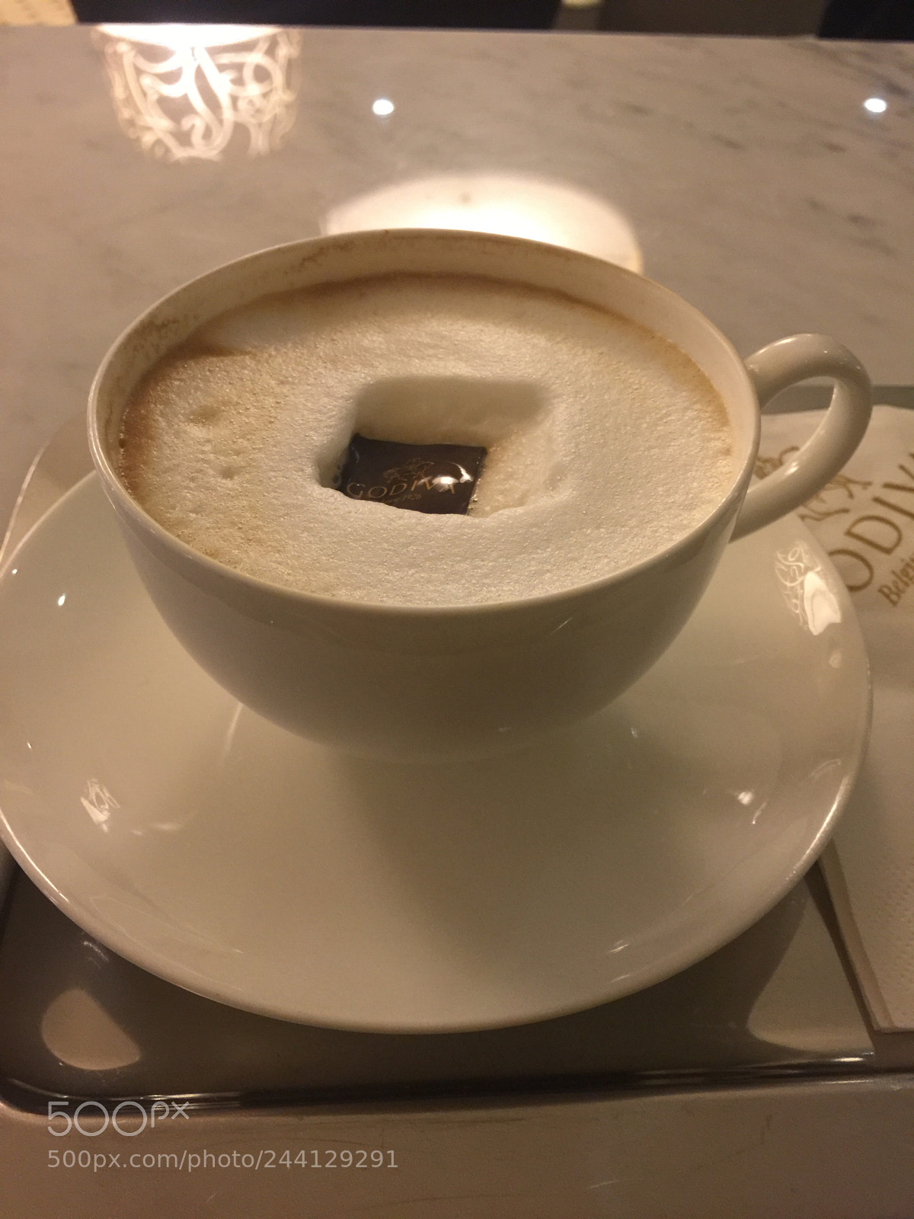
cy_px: 610
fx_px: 1021
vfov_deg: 61.7
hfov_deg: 48.2
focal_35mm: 29
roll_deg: -1.3
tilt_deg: -44.0
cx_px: 457
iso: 100
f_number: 2.2
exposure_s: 1/15
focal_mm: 4.15
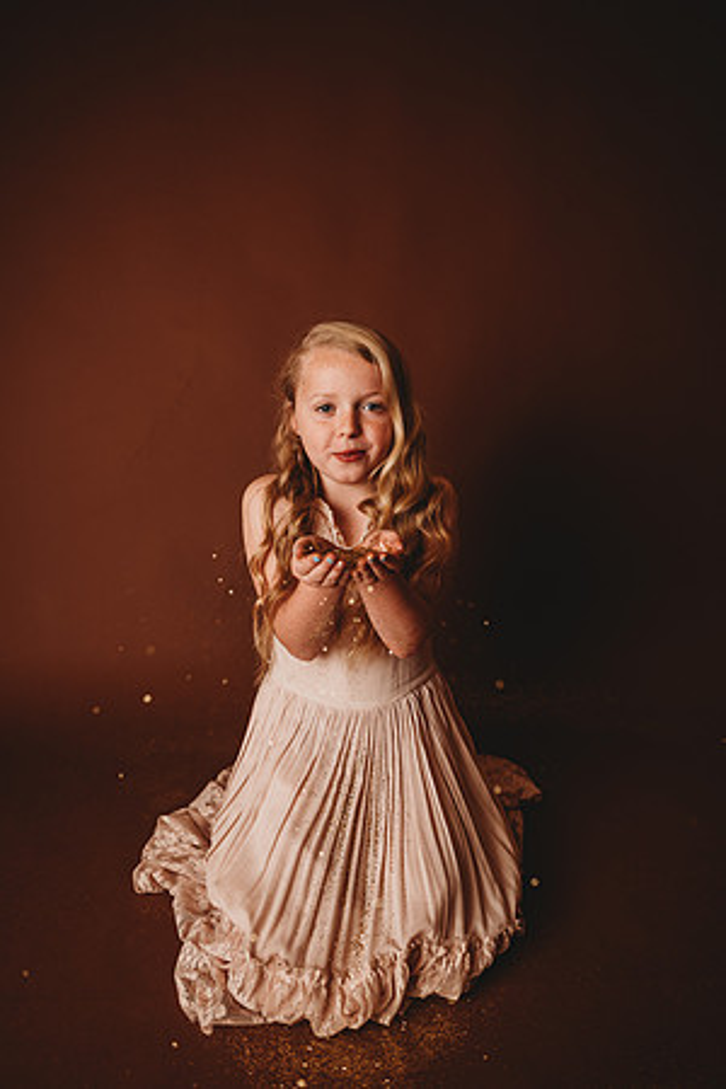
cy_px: 544
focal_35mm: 24
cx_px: 363
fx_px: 726
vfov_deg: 73.7
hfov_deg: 53.1
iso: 100
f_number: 2.5
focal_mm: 24
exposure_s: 1/160
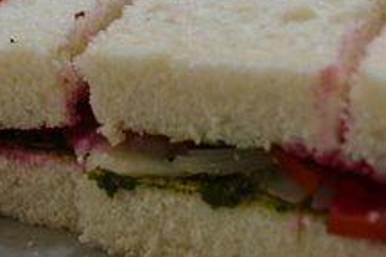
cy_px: 4
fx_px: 1040
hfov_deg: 21.0
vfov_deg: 13.9
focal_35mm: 97
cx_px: 153
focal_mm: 29
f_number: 6.3
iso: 400
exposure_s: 1/60
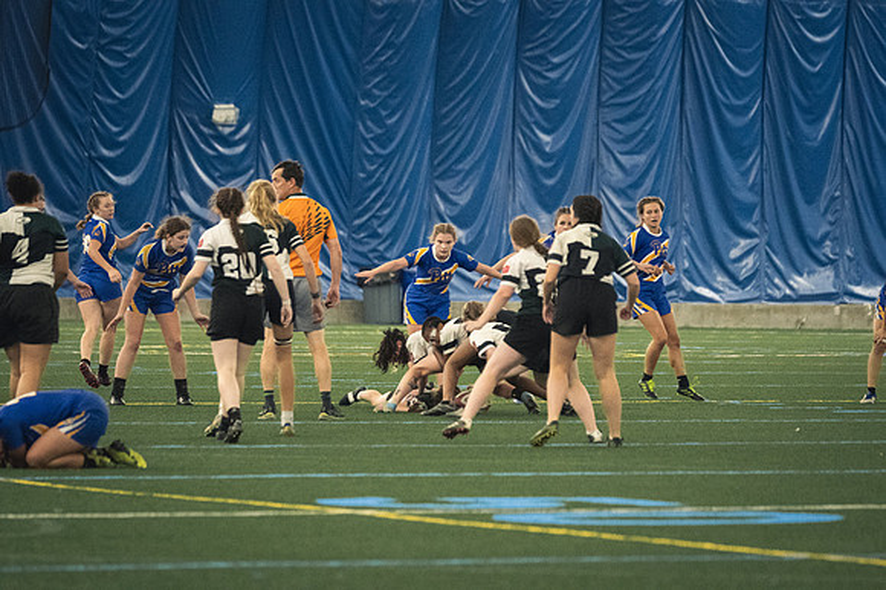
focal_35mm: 300
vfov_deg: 4.6
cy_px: 295
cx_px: 443
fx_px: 7379
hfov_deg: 6.9
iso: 9000
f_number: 2.8
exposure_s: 1/500
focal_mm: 200
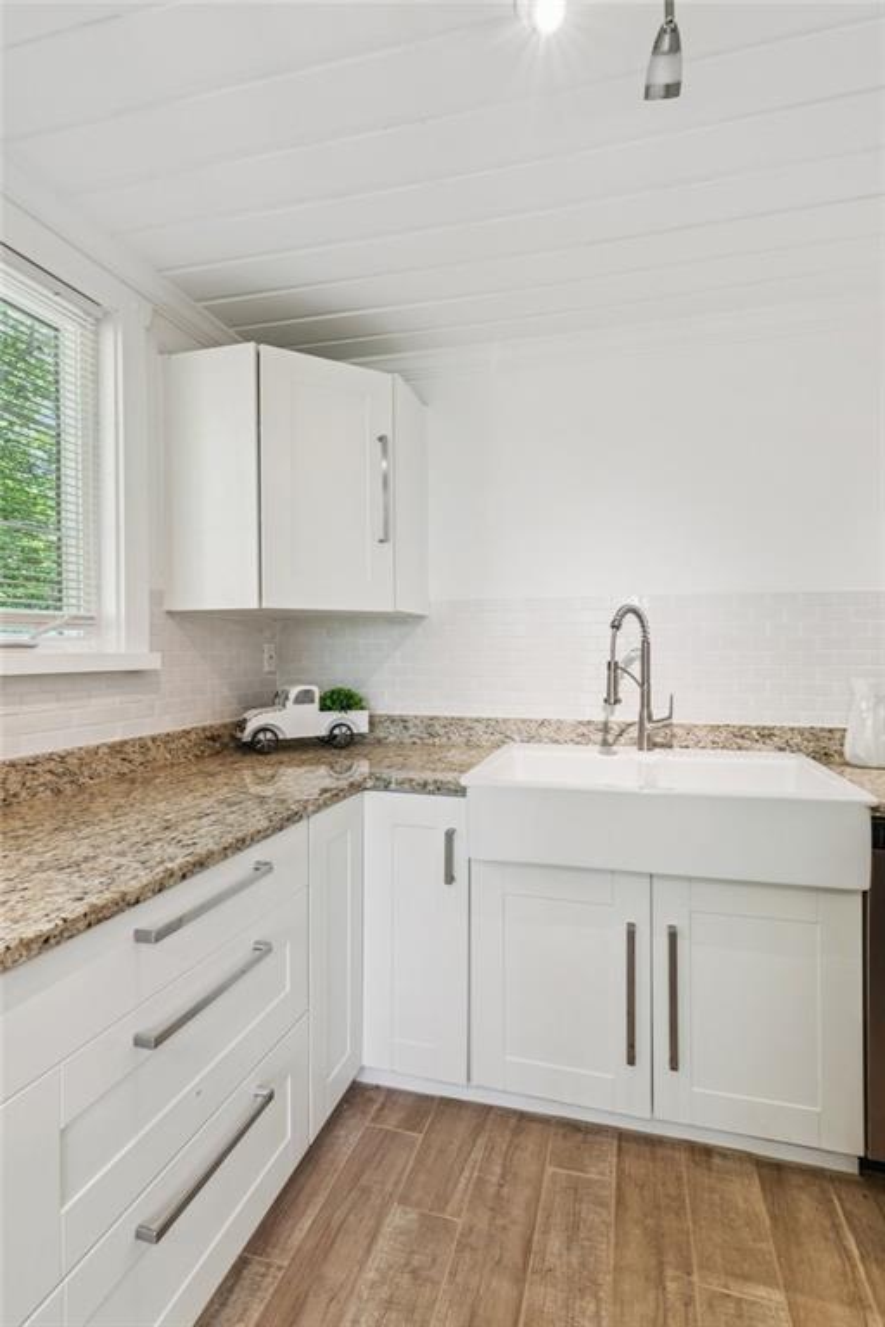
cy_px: 664
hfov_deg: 72.1
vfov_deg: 95.0
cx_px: 442
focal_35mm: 16
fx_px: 608
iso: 400
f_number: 8
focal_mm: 11
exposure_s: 1/30
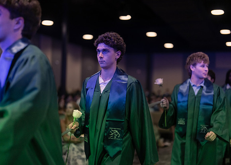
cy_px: 82
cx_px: 116
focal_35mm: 53
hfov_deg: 36.7
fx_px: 348
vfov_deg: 26.6
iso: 1250
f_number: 1.2
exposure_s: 1/500
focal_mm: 50
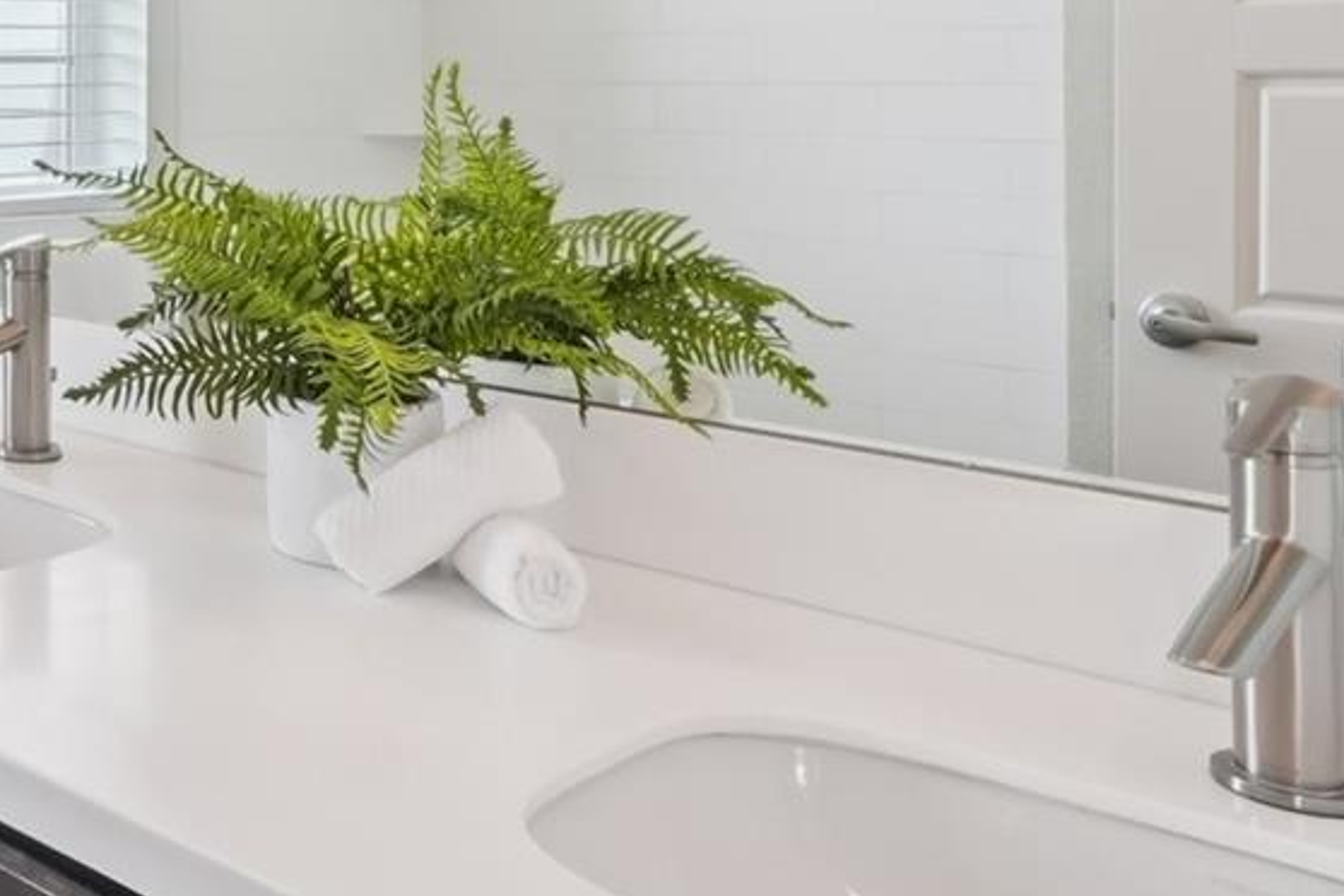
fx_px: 1605
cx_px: -234
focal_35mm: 43
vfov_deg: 30.1
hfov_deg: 36.2
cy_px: 120
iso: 800
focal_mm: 10
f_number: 8
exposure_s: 1/25
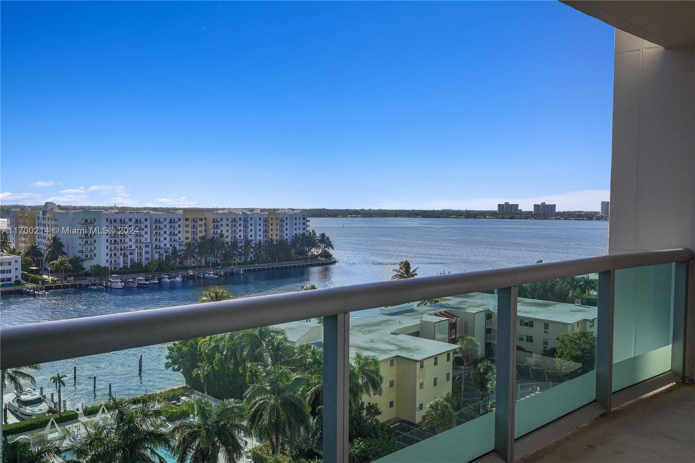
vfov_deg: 43.6
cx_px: 348
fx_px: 579
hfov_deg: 61.9
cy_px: 232
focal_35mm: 30
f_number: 11
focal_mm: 20
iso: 250
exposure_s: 1/1250
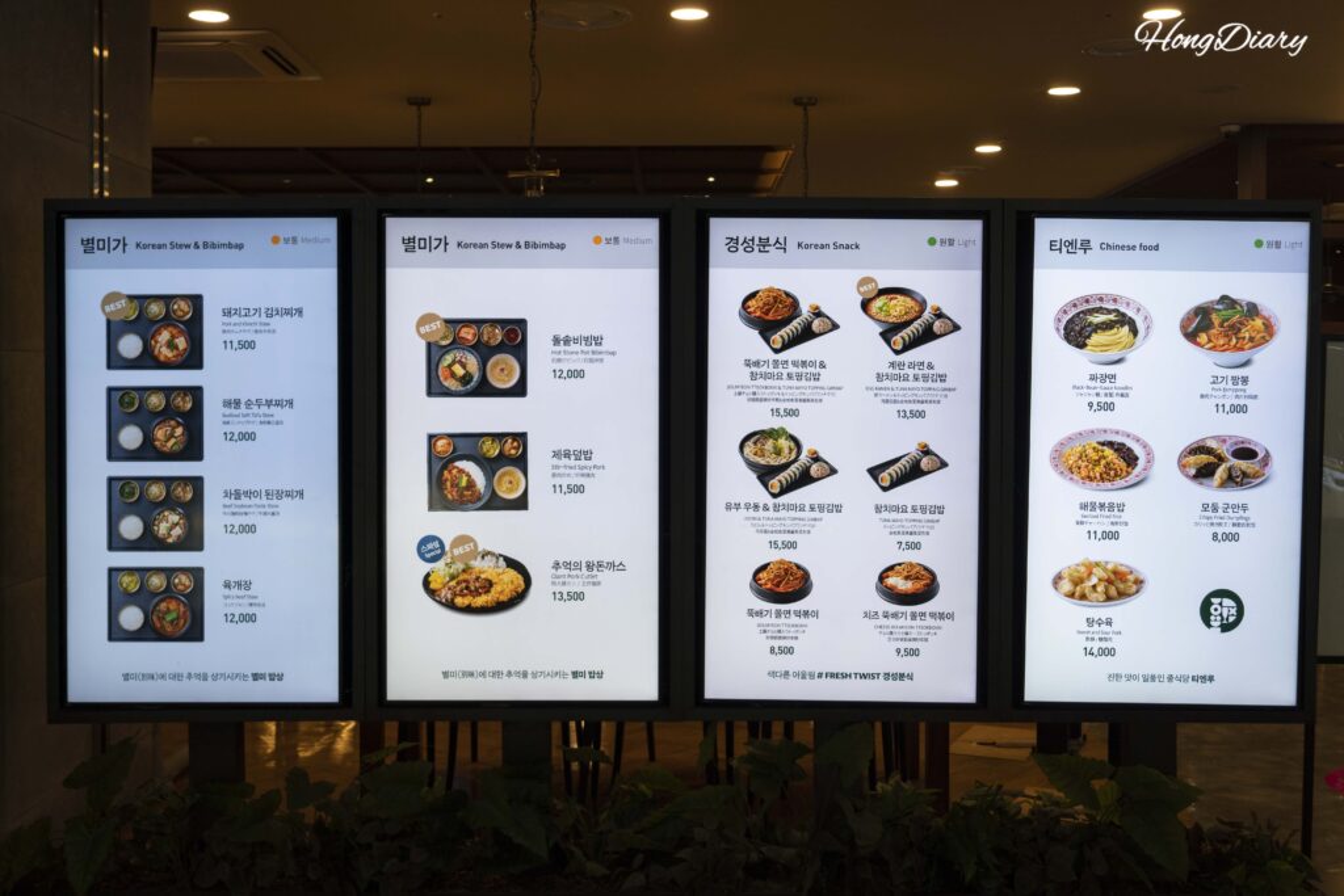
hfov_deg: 48.5
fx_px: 1493
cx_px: 672
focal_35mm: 40
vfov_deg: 33.4
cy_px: 448
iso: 320
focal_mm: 40
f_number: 5
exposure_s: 1/160
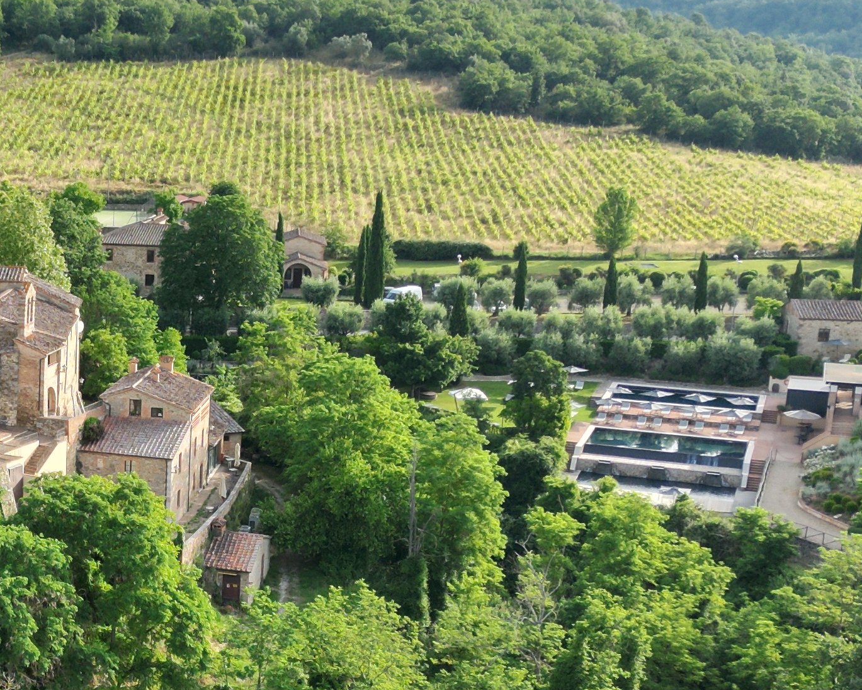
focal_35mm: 69
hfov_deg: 25.7
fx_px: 1760
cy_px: 474
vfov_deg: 22.1
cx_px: -60
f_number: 1.7
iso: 100
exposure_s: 1/1600
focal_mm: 6.72
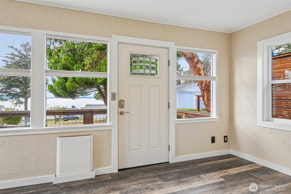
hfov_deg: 78.6
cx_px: 146
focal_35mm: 22
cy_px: 97
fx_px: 178
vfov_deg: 57.2
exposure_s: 1/160
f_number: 8
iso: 400
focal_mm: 22
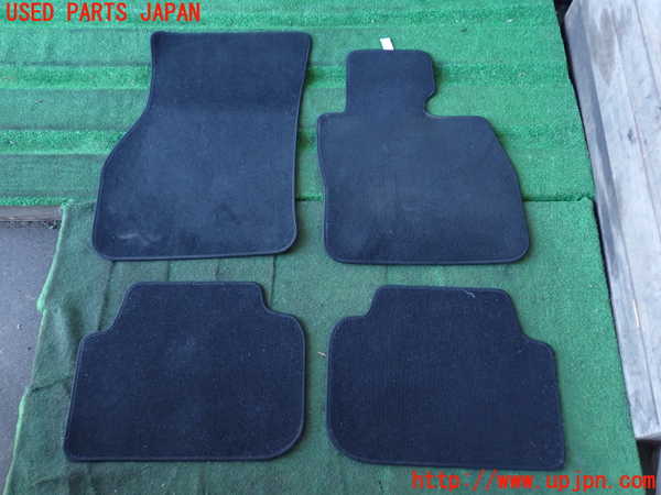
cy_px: 248
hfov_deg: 60.0
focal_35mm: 30
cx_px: 330
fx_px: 573
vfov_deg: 46.8
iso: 250
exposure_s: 1/30
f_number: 2.3
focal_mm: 5.4
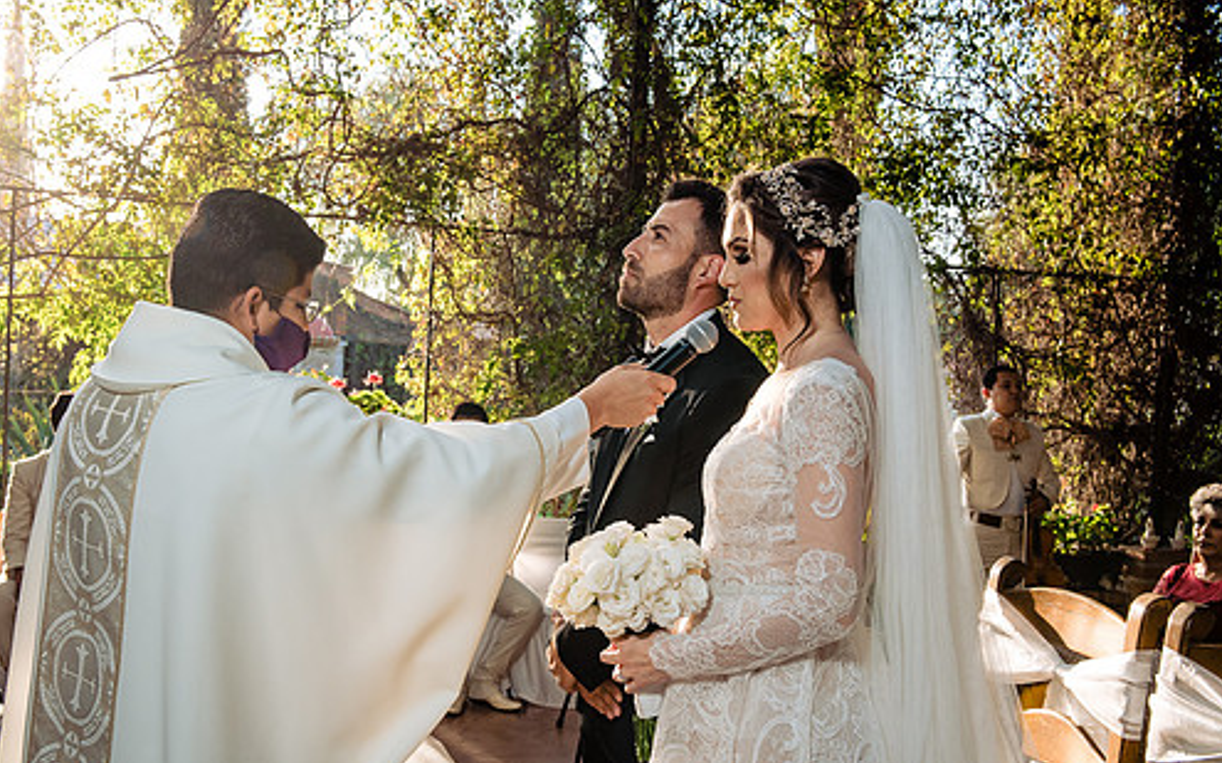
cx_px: 551
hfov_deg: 46.2
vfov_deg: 29.8
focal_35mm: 43
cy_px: 428
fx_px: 1432
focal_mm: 36
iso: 800
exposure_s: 1/200
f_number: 6.3
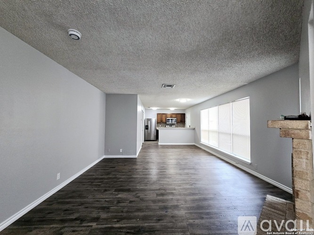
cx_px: 157
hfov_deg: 106.2
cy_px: 118
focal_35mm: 13
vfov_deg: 89.9
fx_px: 118
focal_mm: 2.2
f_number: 2.2
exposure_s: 1/60.2
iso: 200
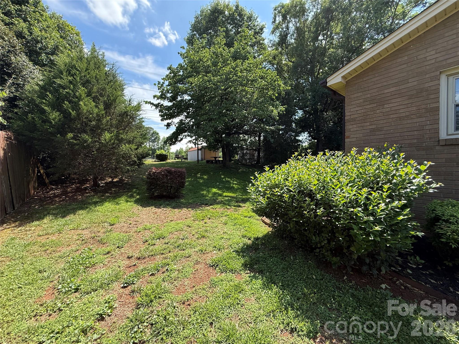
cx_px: 230
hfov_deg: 102.1
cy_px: 172
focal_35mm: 14
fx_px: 186
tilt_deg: -0.4
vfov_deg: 85.7
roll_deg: -0.1
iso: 64
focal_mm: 2.22
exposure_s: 1/876
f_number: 2.2
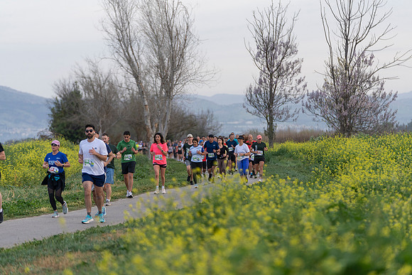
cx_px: 206
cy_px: 138
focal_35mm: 152
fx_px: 1740
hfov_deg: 13.5
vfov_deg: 9.0
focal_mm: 152
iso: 800
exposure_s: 1/1250
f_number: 2.8
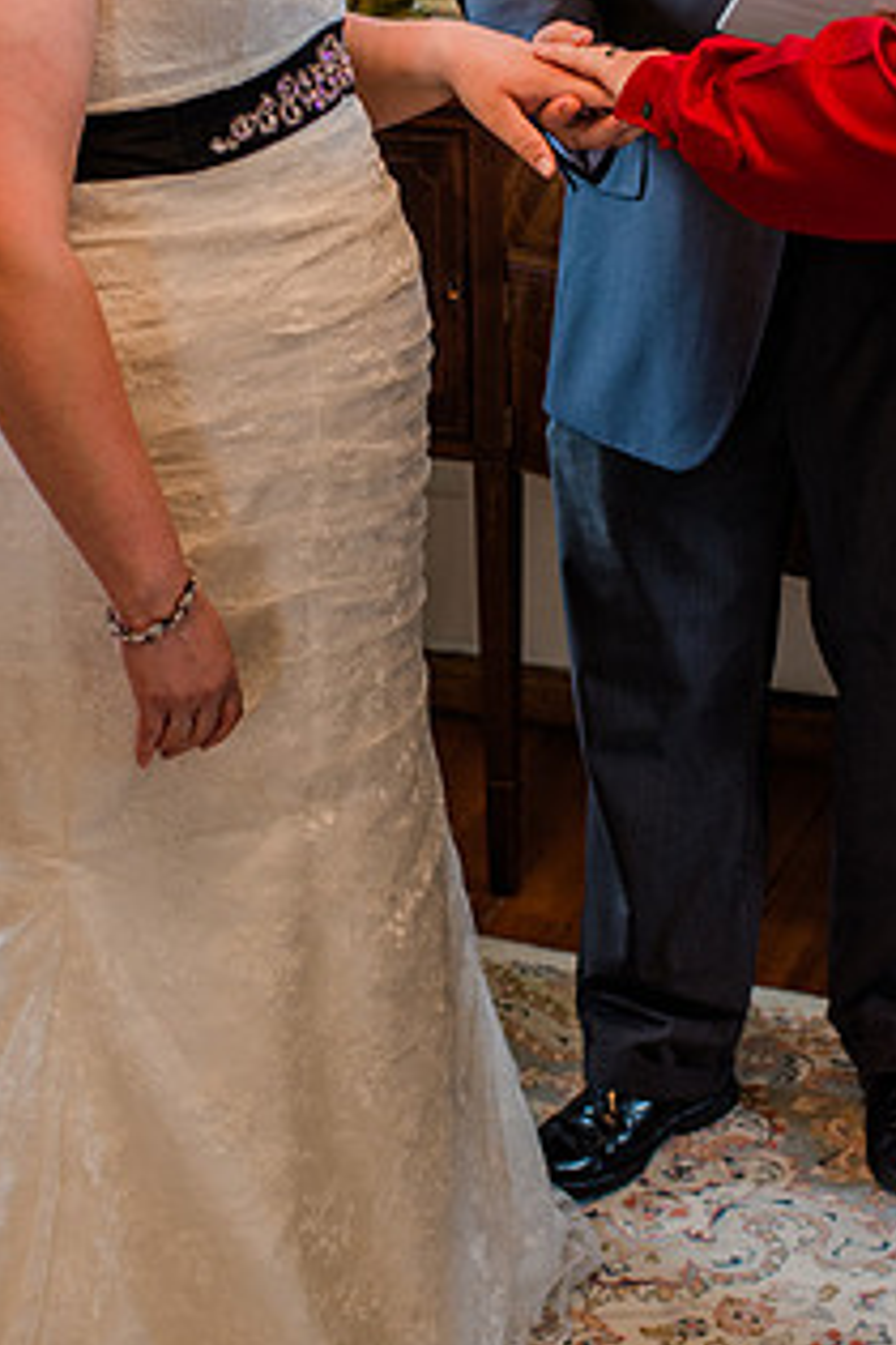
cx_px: 597
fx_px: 2800
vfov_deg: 26.8
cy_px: 444
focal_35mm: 75
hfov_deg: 18.1
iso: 640
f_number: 2.5
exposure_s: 1/100
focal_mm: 35
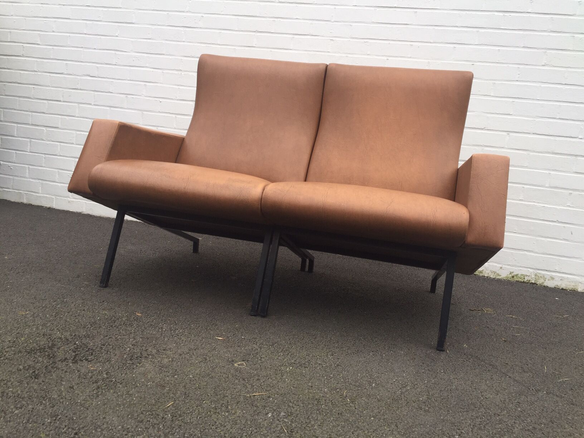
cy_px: 219
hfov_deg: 61.7
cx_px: 292
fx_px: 489
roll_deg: -6.2
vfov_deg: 48.2
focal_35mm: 29
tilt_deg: -6.1
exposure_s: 1/137
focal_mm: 4.15
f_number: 2.2
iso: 32
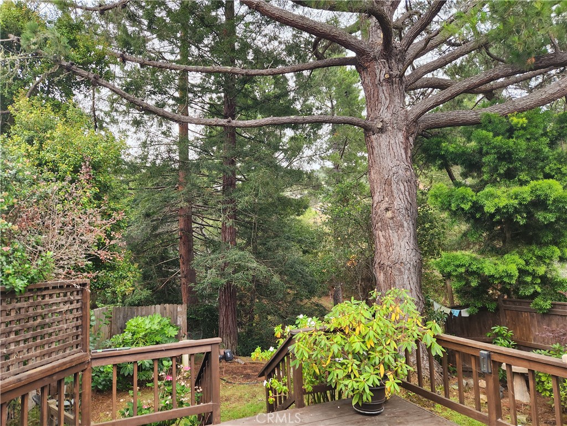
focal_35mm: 23
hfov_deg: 73.9
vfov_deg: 58.9
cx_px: 284
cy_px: 213
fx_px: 377
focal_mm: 5.4
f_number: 1.8
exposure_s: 1/180
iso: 125
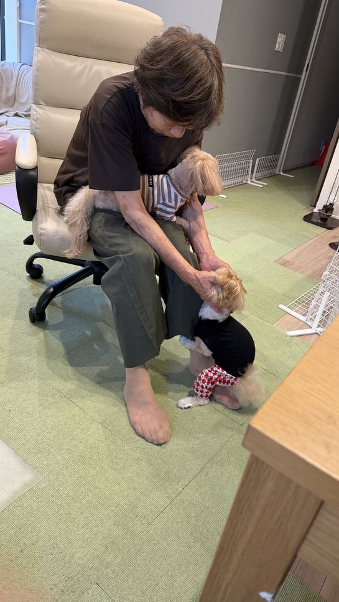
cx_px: 186
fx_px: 431
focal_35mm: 27
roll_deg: -10.9
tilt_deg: -27.1
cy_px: 292
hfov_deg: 42.9
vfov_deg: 69.8
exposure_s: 1/50
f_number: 1.78
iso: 200
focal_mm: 6.76
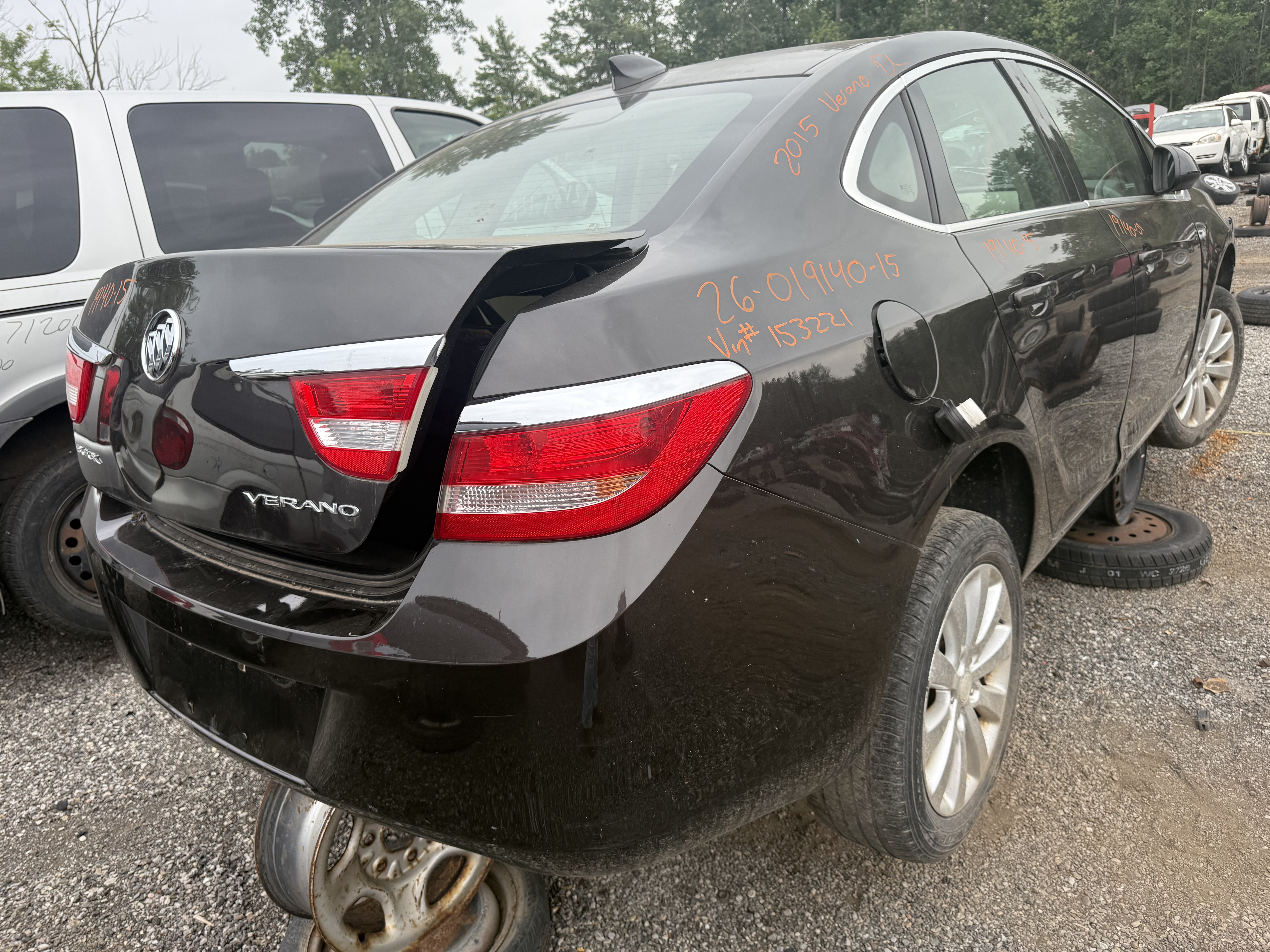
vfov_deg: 56.8
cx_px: 635
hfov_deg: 71.6
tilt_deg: -18.5
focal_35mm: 24
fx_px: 881
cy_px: 476
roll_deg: +5.1
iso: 100
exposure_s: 1/256
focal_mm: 6.76
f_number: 1.78
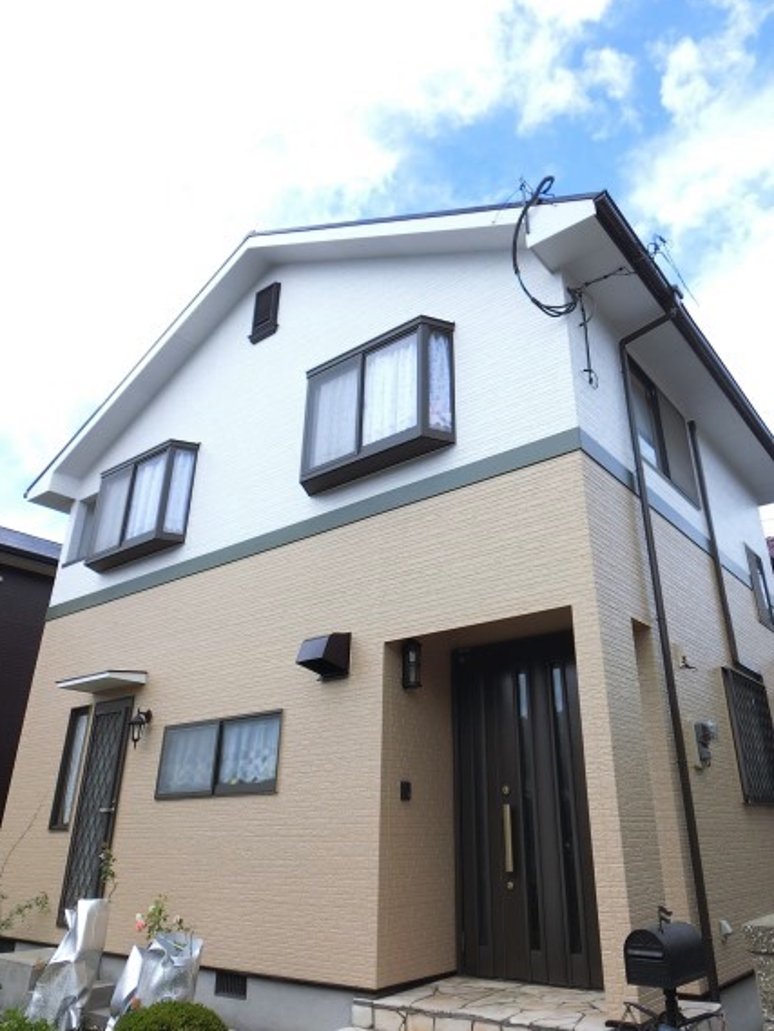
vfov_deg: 87.7
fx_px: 536
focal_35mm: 18
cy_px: 496
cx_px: 397
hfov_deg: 71.6
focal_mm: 2.87
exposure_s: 1/640
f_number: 2.8
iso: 64
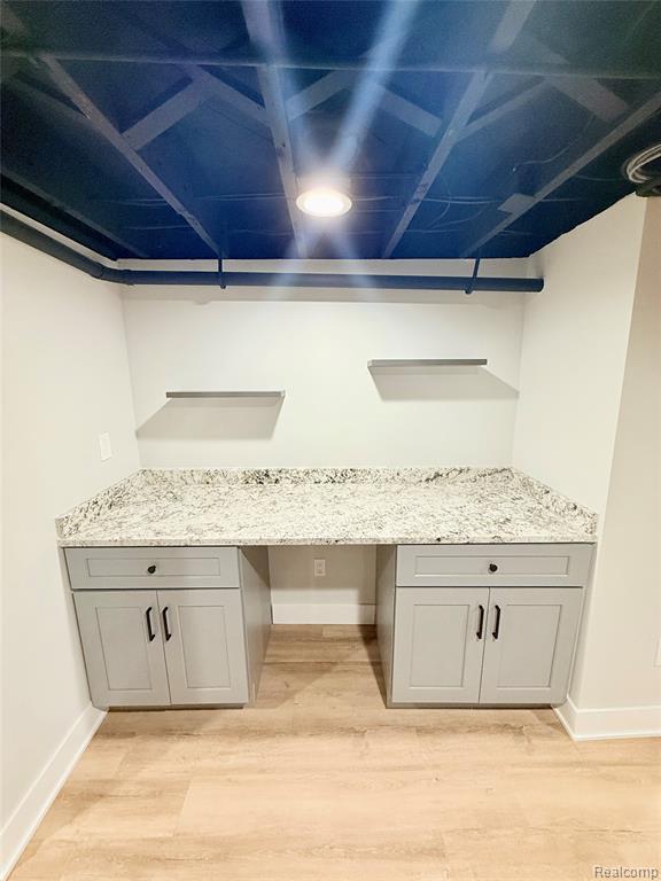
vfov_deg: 102.1
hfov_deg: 85.7
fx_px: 356
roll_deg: -0.1
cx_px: 330
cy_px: 440
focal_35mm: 14
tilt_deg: -10.6
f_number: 2.2
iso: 250
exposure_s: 1/120
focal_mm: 2.22
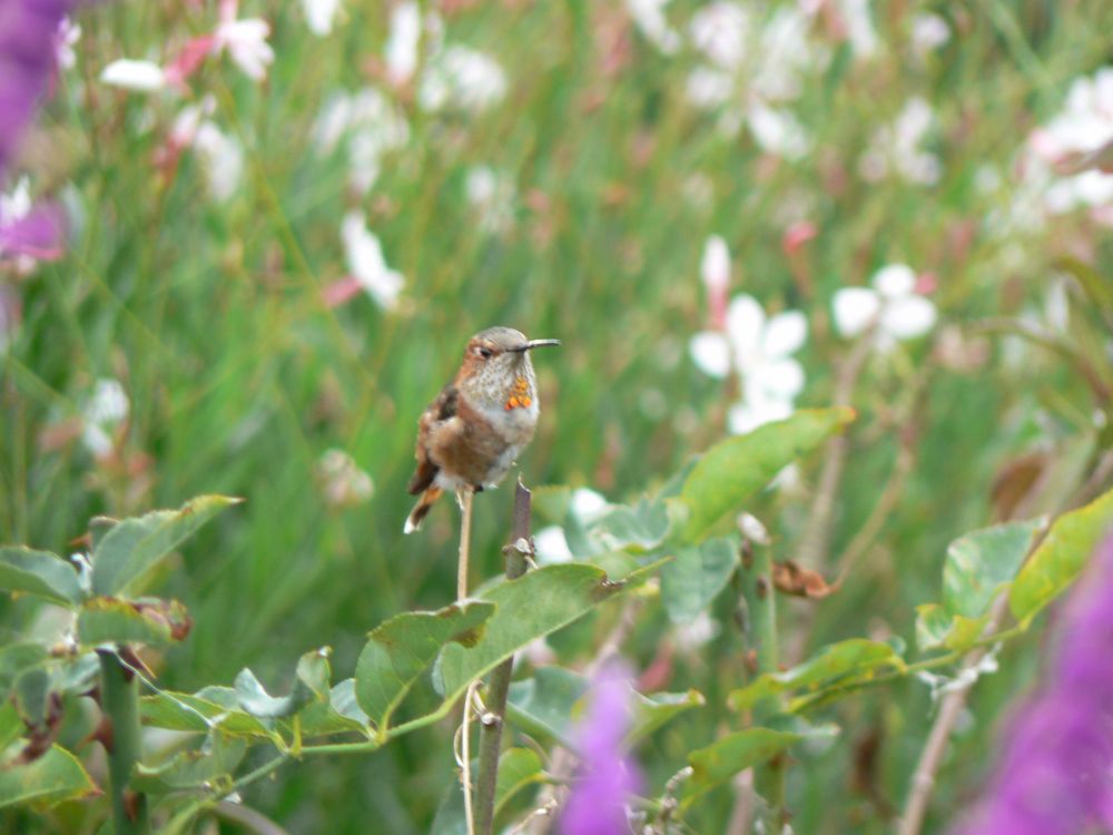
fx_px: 13890
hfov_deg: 4.6
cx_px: 556
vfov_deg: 3.4
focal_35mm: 432
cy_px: 418
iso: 80
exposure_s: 1/125
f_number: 4.5
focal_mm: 72
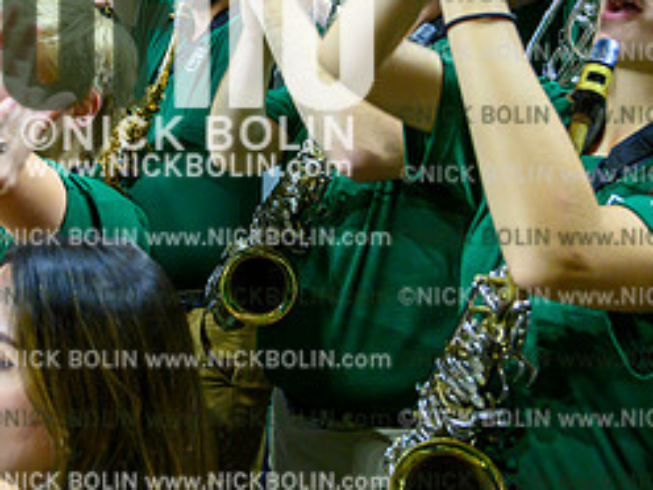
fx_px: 1019
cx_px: 187
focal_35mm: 54
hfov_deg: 35.0
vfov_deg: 26.2
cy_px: 54
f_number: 4.5
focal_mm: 24
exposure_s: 1/200
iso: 3200
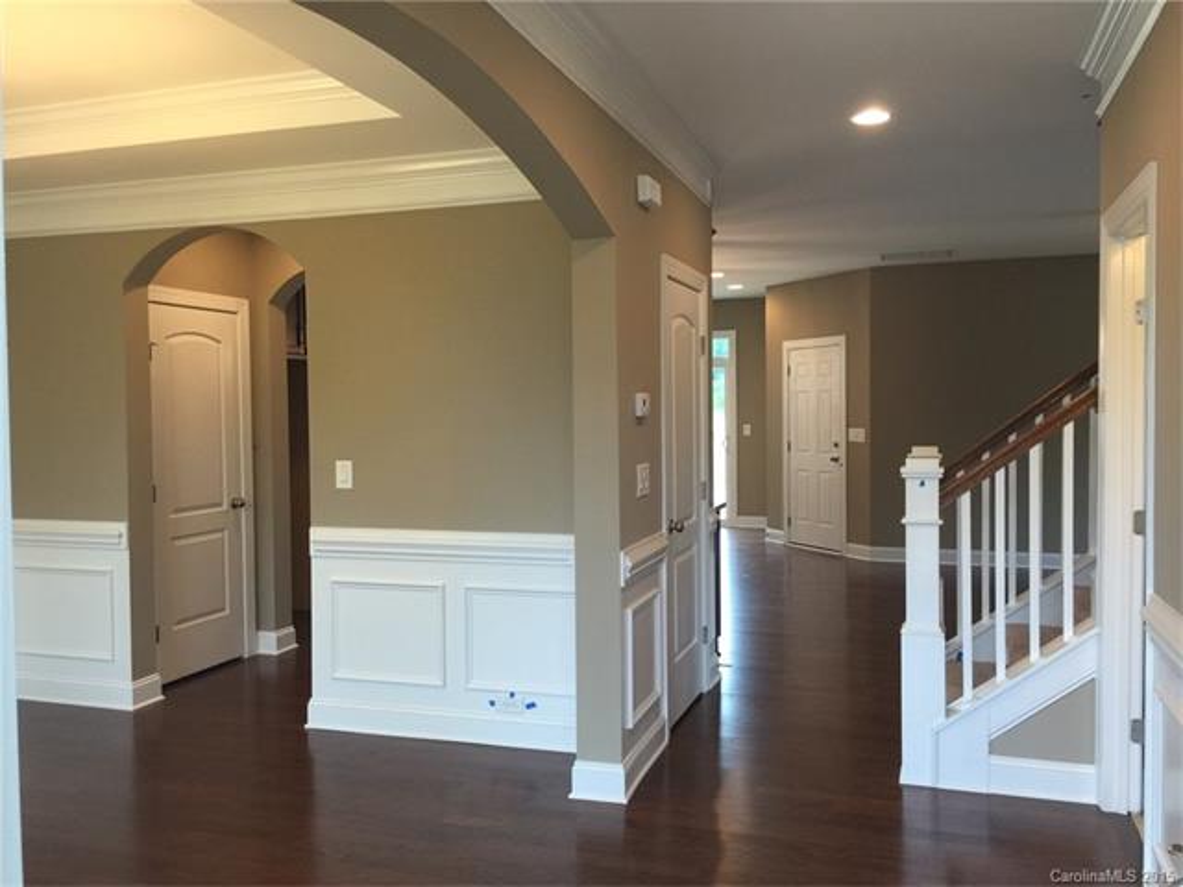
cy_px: 444
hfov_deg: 61.7
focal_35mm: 29
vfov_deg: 48.2
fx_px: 991
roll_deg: +0.0
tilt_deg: -1.7
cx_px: 592
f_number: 2.2
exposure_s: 1/30
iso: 50
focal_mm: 4.15
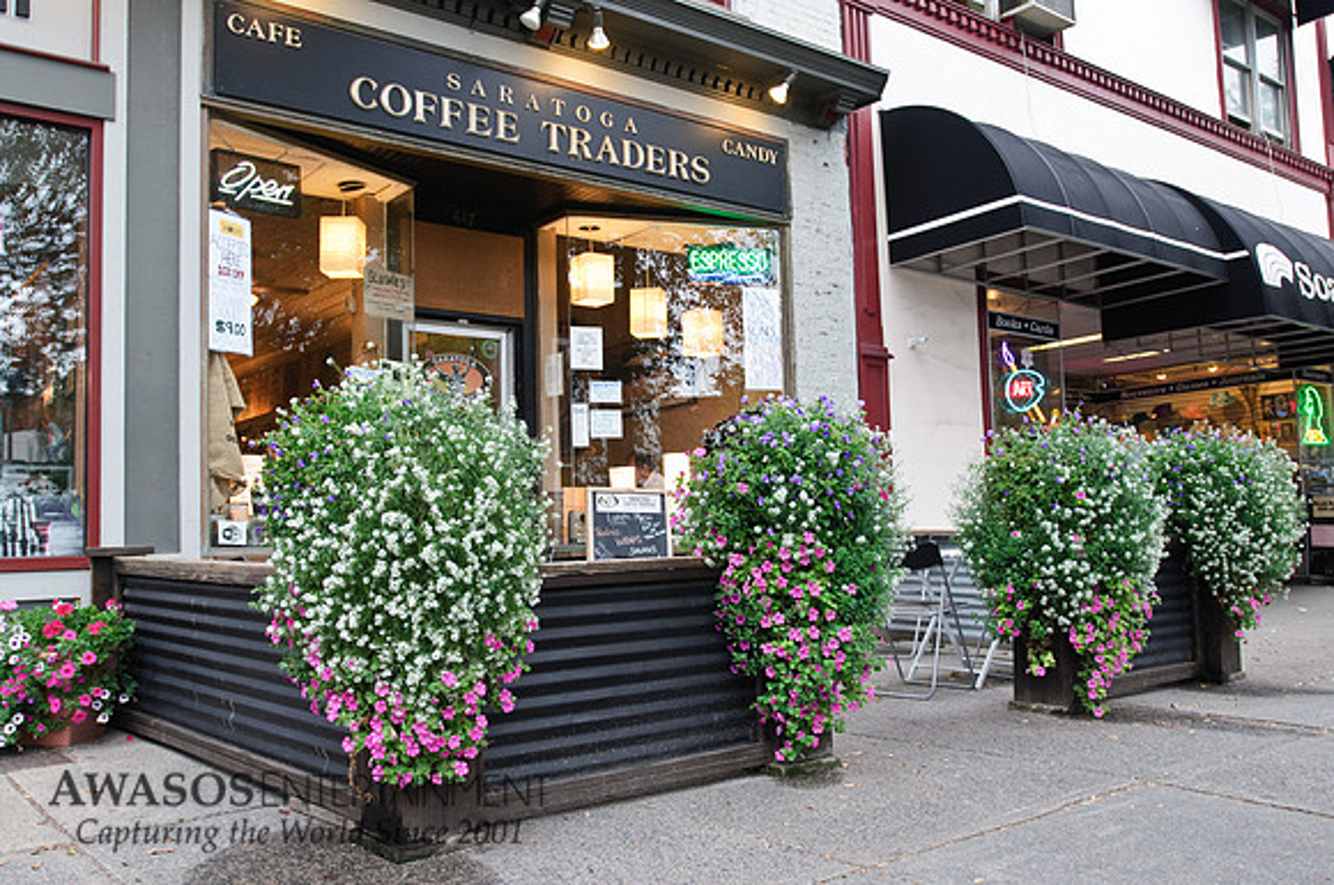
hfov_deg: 62.0
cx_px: 667
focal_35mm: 30
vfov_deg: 43.5
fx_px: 1110
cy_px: 442
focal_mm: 20
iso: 400
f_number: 5.6
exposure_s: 1/50
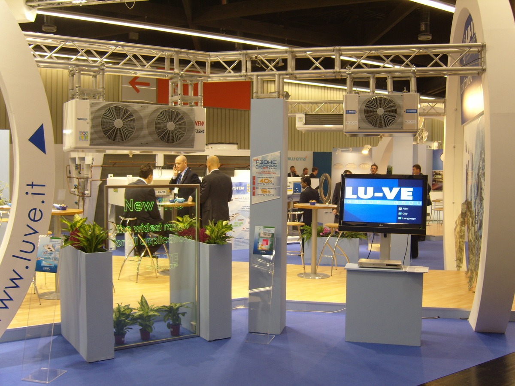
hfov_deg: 52.6
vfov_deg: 40.7
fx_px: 521
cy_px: 193
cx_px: 258
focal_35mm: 35
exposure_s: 1/30
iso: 85
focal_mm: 7.4
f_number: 2.8
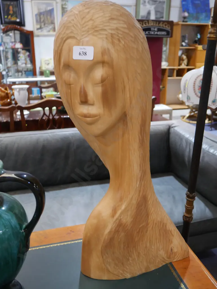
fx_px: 284
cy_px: 144
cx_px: 108
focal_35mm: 34
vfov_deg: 53.9
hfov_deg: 41.8
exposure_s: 1/60
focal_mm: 17
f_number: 4
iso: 640
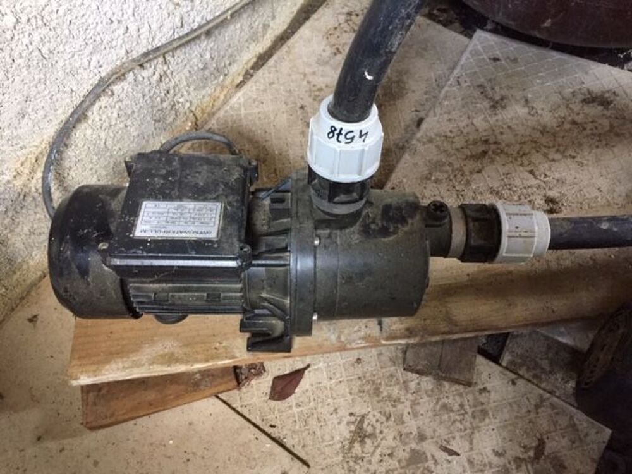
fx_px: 529
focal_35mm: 29
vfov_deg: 48.2
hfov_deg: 61.7
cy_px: 237
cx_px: 316
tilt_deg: -66.3
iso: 320
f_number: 2.2
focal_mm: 4.15
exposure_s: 1/33
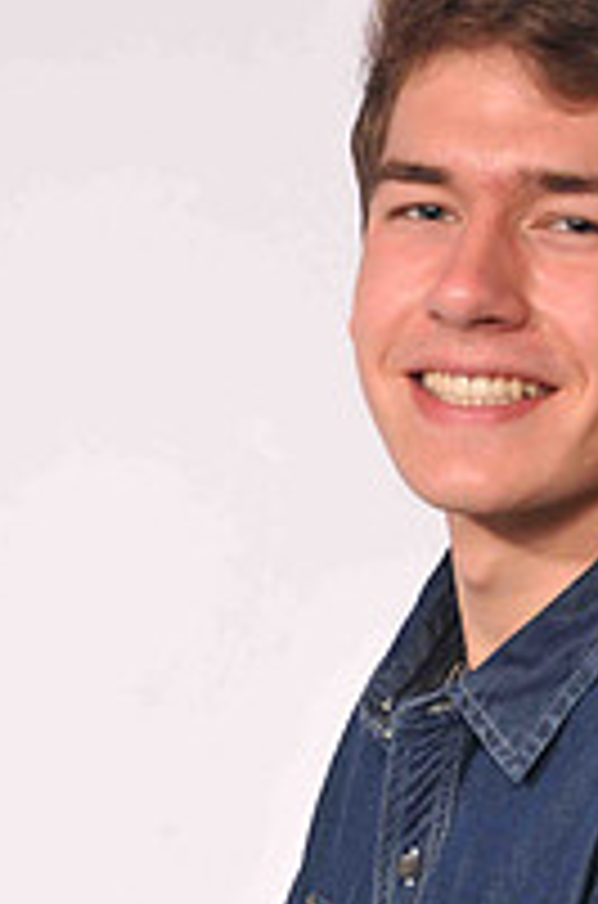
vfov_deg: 10.5
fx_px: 4884
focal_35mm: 195
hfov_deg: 7.0
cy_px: 855
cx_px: 465
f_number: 5
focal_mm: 58
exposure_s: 1/160
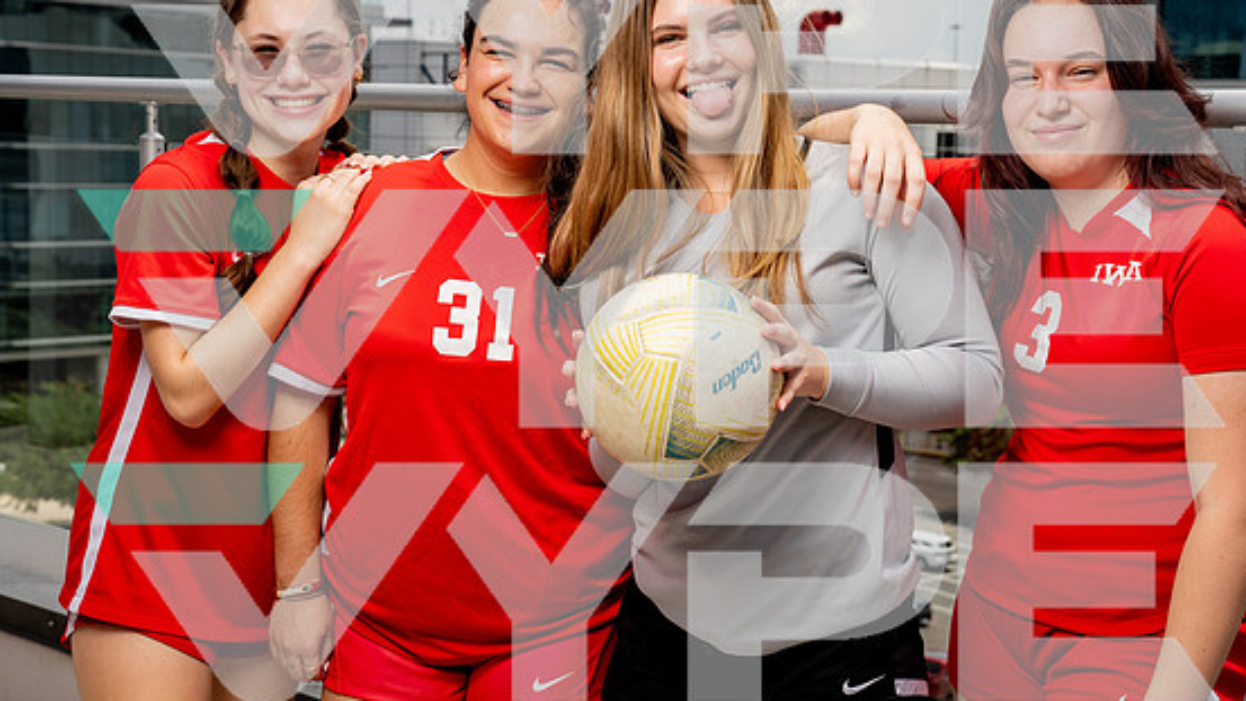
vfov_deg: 19.1
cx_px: 613
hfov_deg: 33.3
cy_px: 313
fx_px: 2081
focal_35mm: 63
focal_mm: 52
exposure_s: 1/500
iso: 100
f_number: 7.1
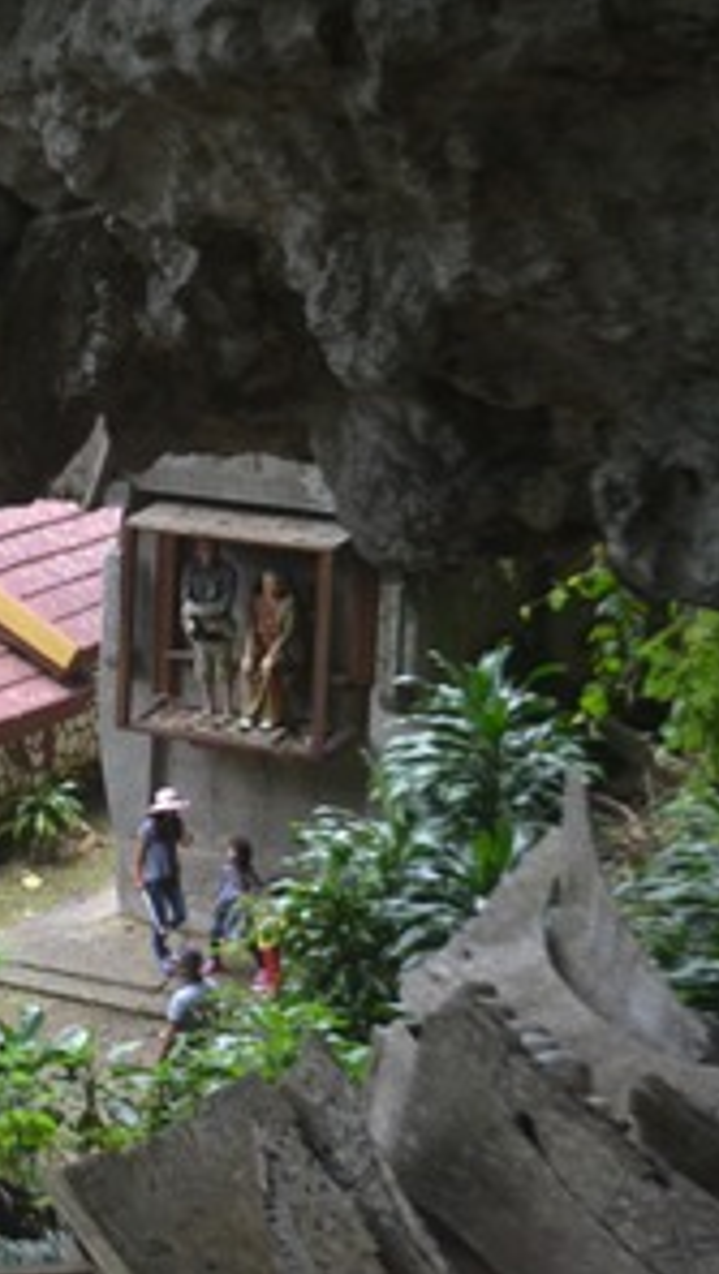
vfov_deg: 27.8
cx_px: -220
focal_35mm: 76
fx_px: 2570
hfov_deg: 15.2
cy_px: 635
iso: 1800
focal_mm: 32
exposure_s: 1/500
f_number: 4.8
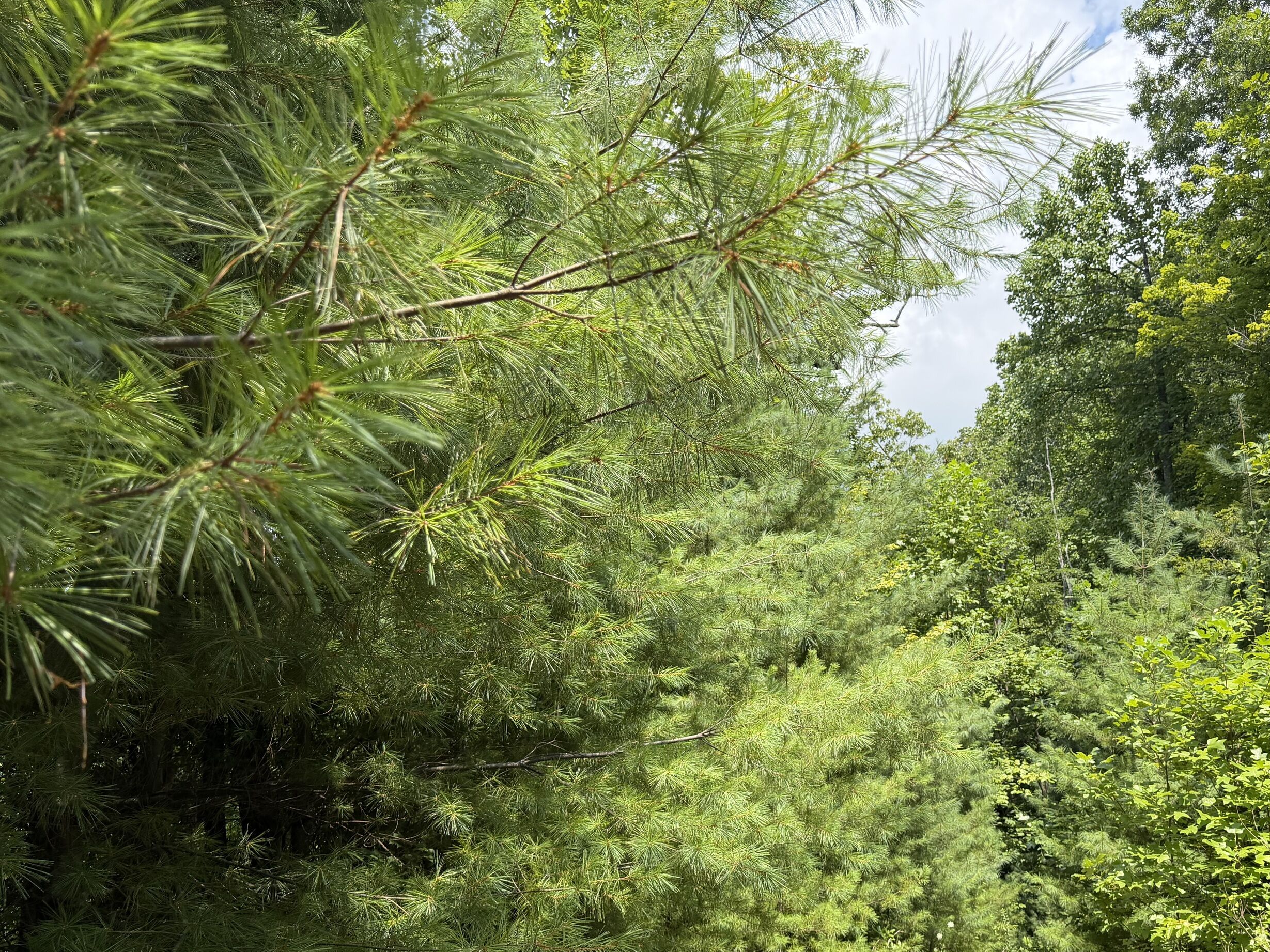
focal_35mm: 30
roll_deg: +0.6
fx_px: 1101
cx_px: 777
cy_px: 592
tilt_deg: +5.6
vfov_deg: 46.4
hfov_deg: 59.4
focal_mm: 6.76
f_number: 1.78
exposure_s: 1/2110
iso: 100
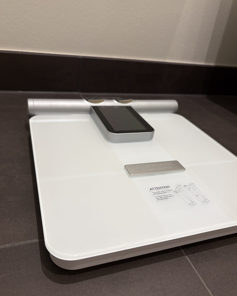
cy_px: 153
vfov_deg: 62.2
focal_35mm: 28
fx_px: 245
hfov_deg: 51.5
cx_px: 121
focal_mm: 5.96
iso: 100
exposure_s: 1/100
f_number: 1.6
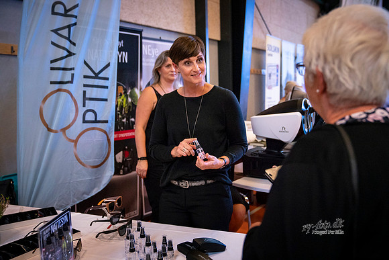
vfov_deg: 42.3
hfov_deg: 60.3
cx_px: 194
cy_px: 130
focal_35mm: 31
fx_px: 335
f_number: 2.8
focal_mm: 31
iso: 10000
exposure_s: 1/160
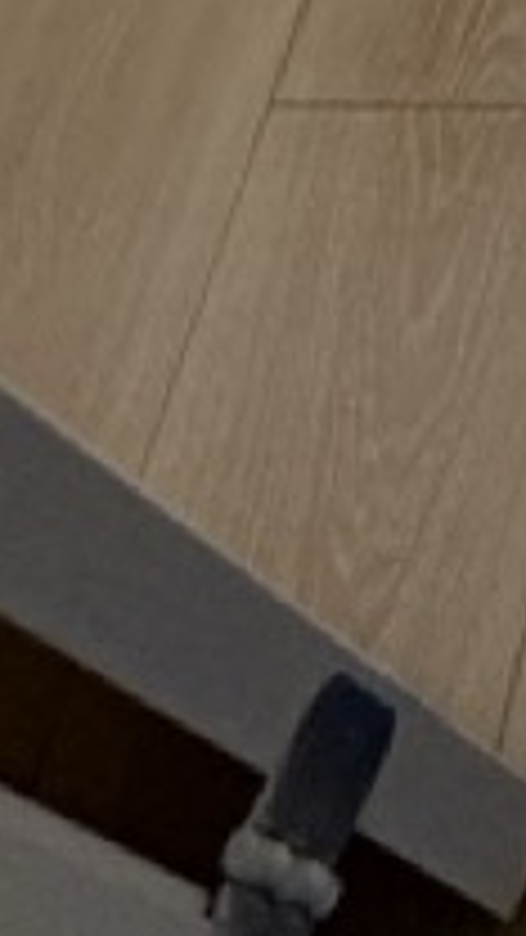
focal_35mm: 94
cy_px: -1701
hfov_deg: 10.3
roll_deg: +1.7
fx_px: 2331
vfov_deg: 12.4
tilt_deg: -35.2
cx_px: 1434
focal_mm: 2.22
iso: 200
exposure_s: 1/60
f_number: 2.2
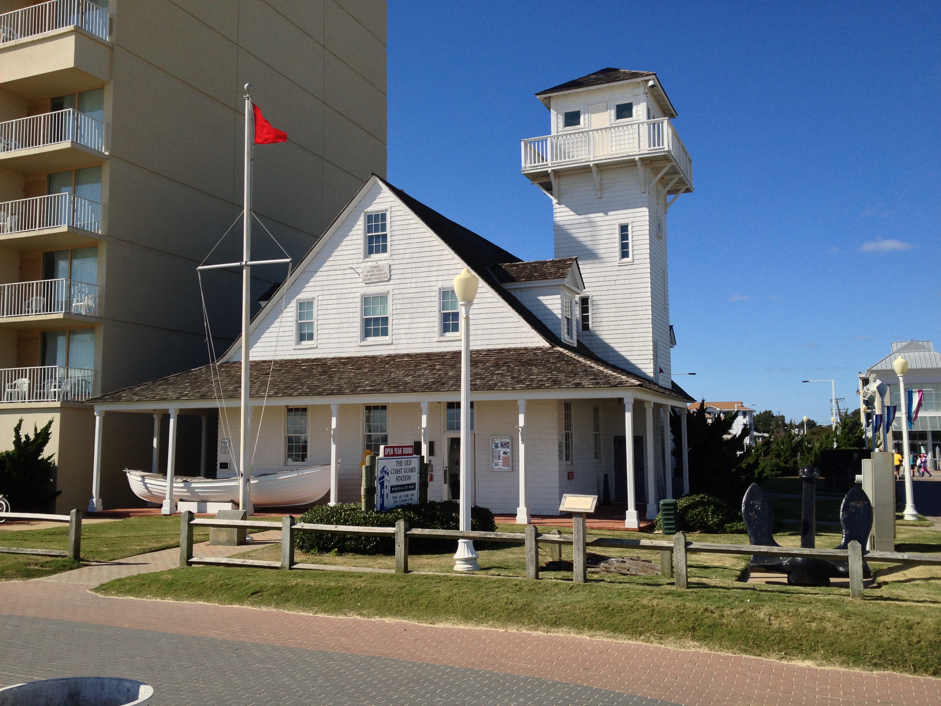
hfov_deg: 52.6
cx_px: 470
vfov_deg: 40.7
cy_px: 353
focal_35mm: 35
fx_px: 951
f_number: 2.4
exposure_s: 1/2045
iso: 50
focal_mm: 4.28
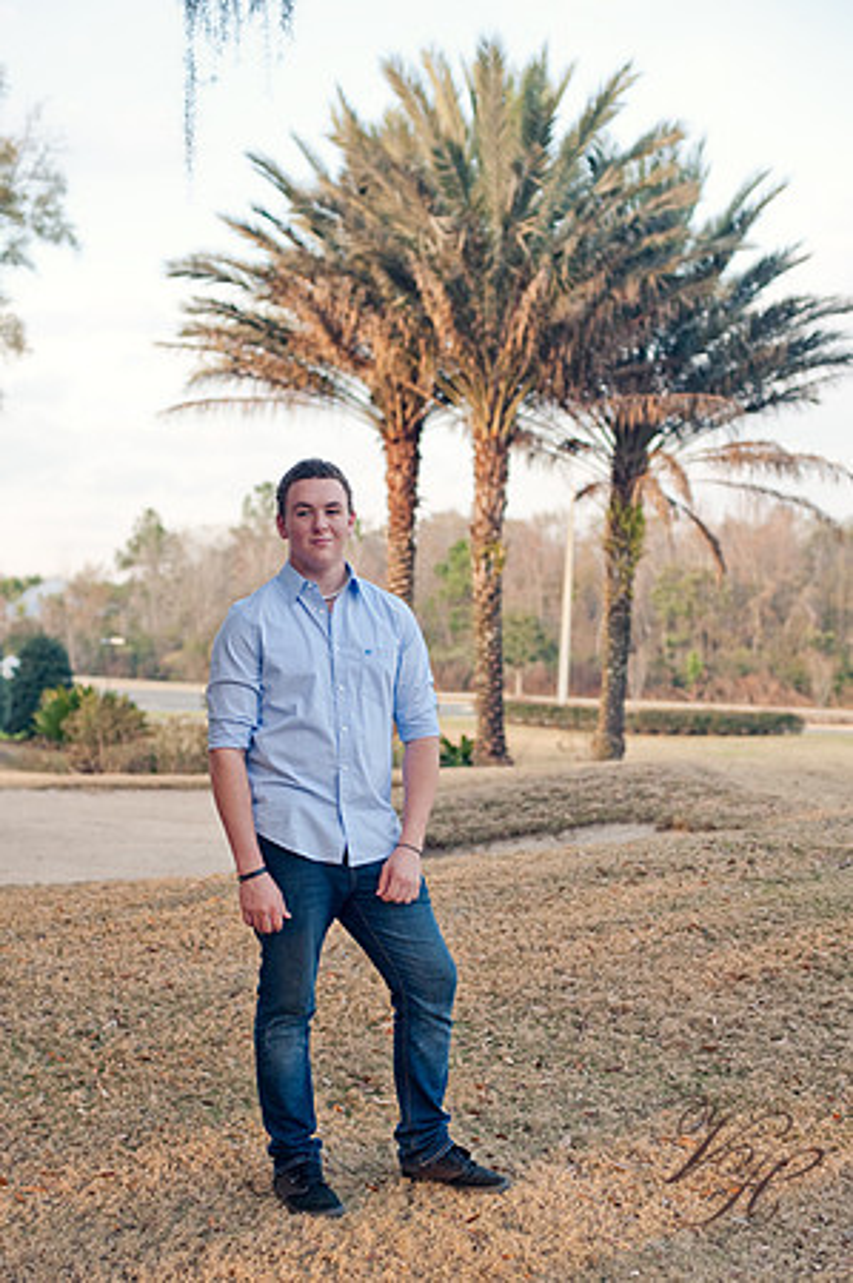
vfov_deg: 39.6
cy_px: 642
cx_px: 426
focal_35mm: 50
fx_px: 1781
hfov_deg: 26.9
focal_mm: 50
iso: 200
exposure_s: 1/400
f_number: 3.2
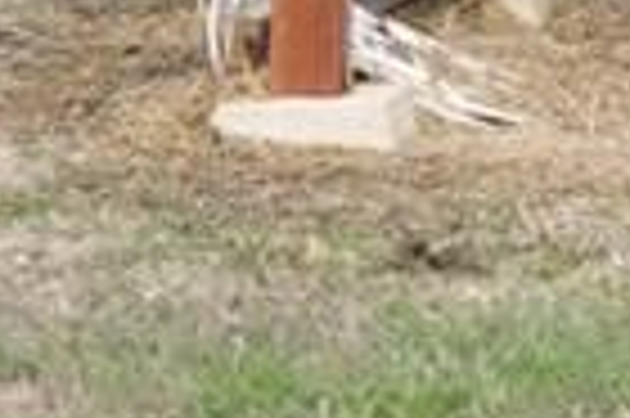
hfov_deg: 3.9
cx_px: 1998
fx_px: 8932
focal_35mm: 511
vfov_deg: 2.6
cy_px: -827
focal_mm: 70
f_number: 2.8
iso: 100
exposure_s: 1/640
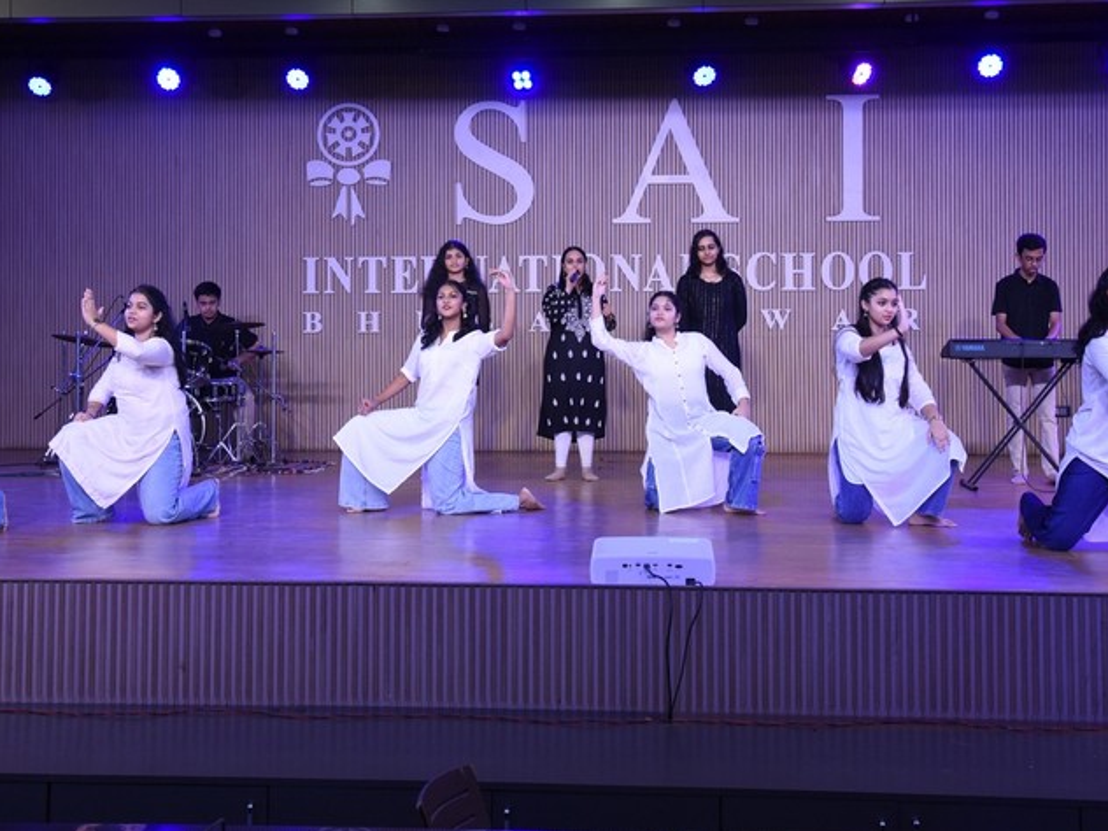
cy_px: 316
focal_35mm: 52
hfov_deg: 36.8
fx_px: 1664
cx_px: 536
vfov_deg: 27.9
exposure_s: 1/640
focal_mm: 38
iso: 2500
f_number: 5
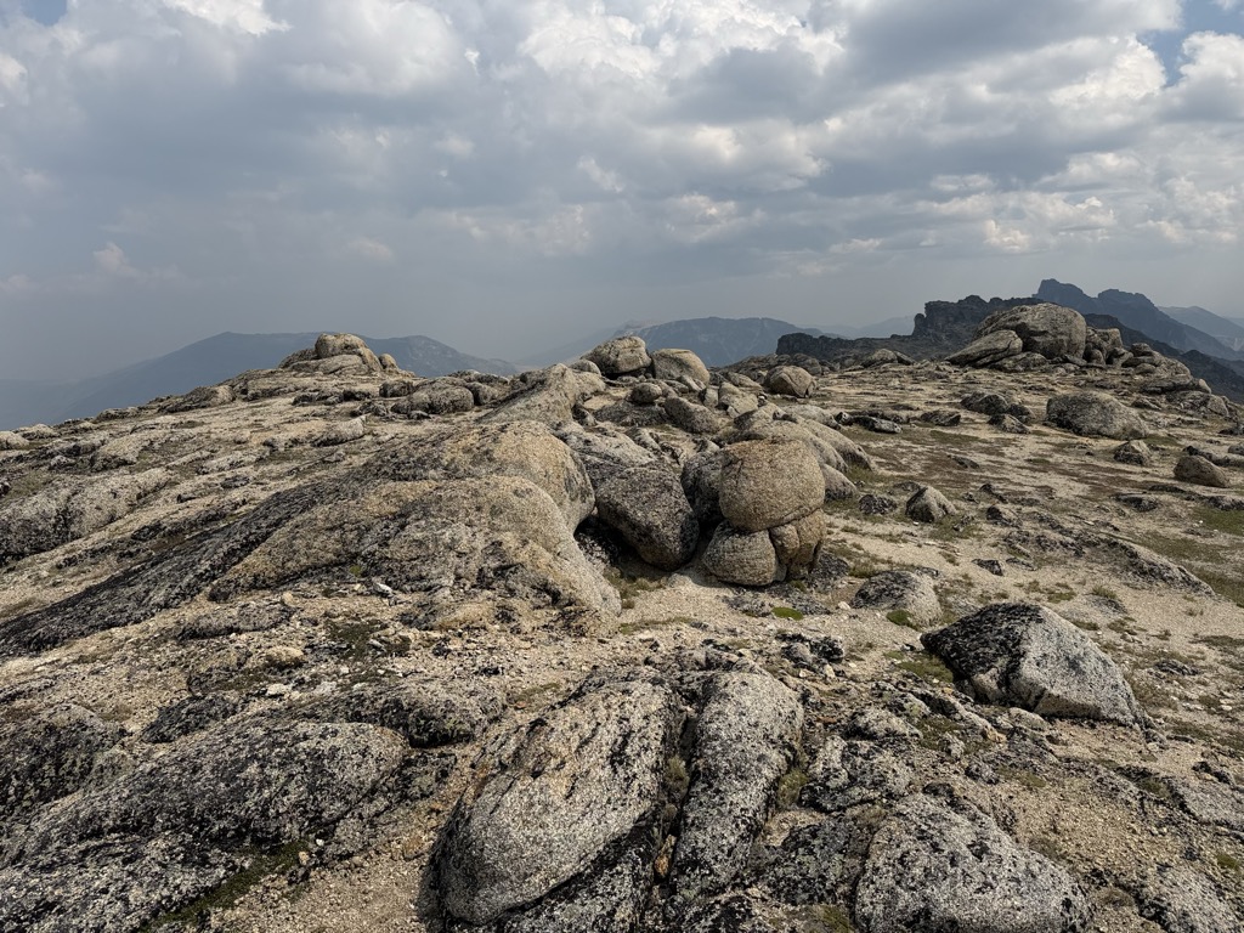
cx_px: 622
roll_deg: +2.5
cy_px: 466
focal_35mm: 24
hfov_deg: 71.6
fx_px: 862
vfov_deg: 56.8
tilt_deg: -10.5
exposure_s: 1/10309
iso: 80
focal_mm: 6.76
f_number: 1.78
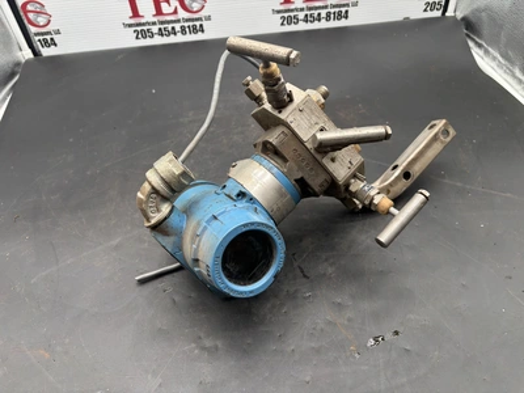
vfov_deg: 53.1
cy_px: 196
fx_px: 394
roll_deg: +2.9
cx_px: 262
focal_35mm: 26
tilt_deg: -43.9
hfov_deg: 67.3
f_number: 1.6
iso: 50
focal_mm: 5.96
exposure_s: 1/121
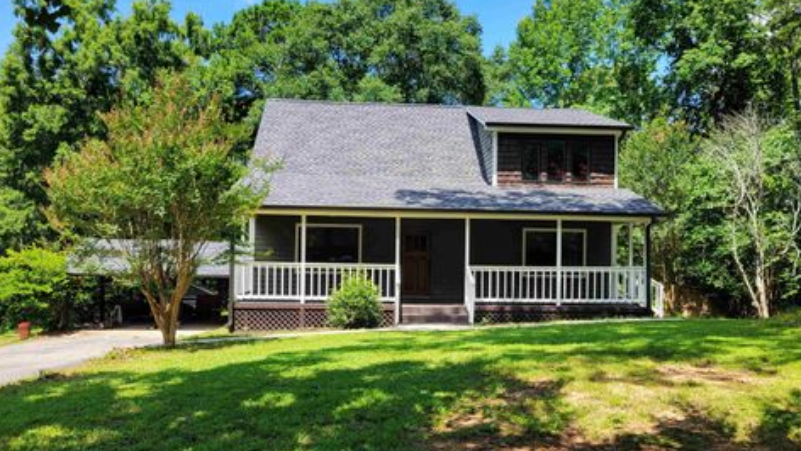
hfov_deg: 64.2
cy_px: 242
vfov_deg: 39.0
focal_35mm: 30
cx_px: 419
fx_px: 637
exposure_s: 1/900
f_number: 1.8
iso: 40
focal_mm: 5.4
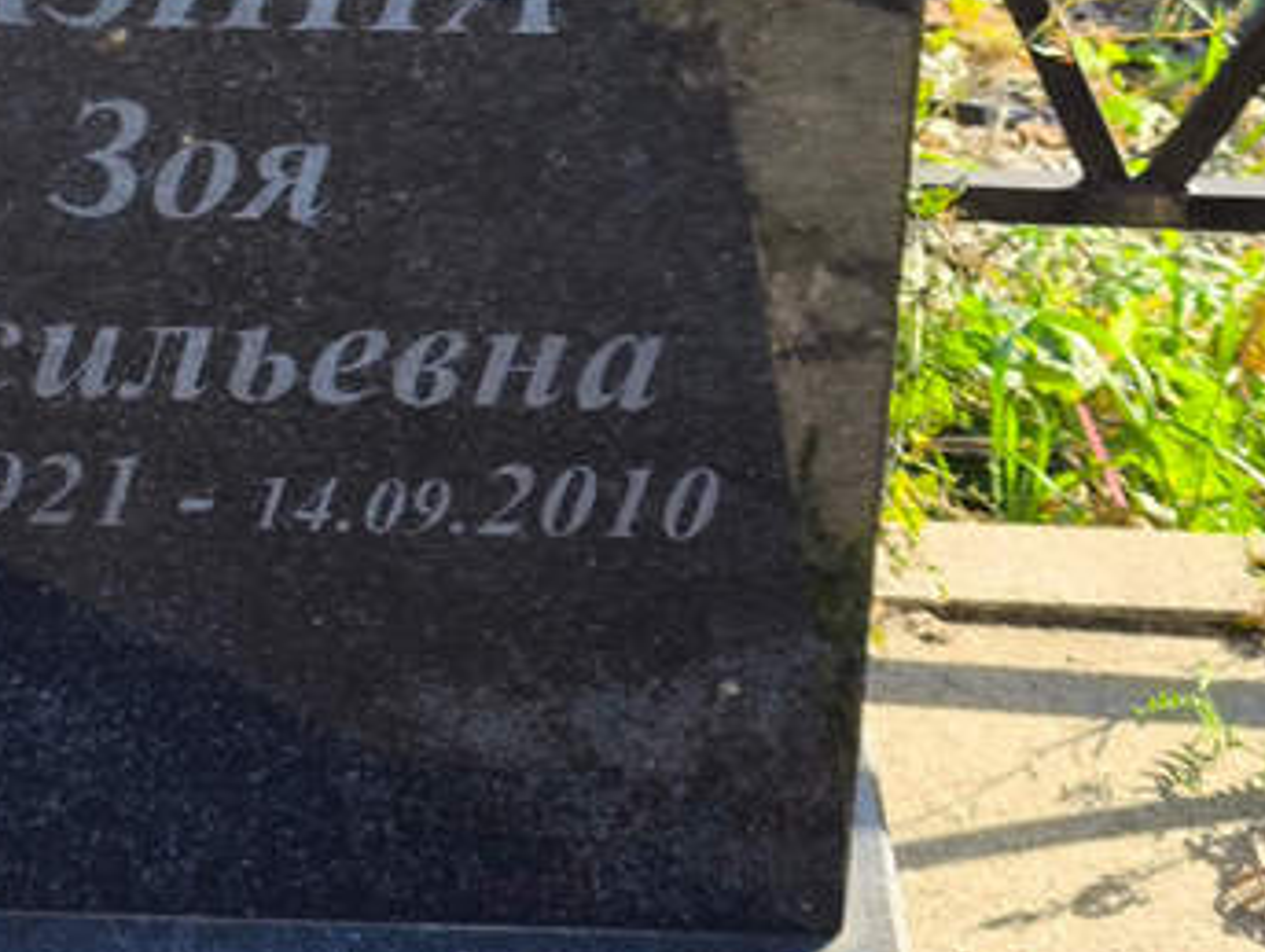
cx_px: 241
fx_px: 4245
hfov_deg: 16.8
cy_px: 228
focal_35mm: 116
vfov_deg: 12.8
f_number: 1.7
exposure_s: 1/334
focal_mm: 4.71
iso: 50
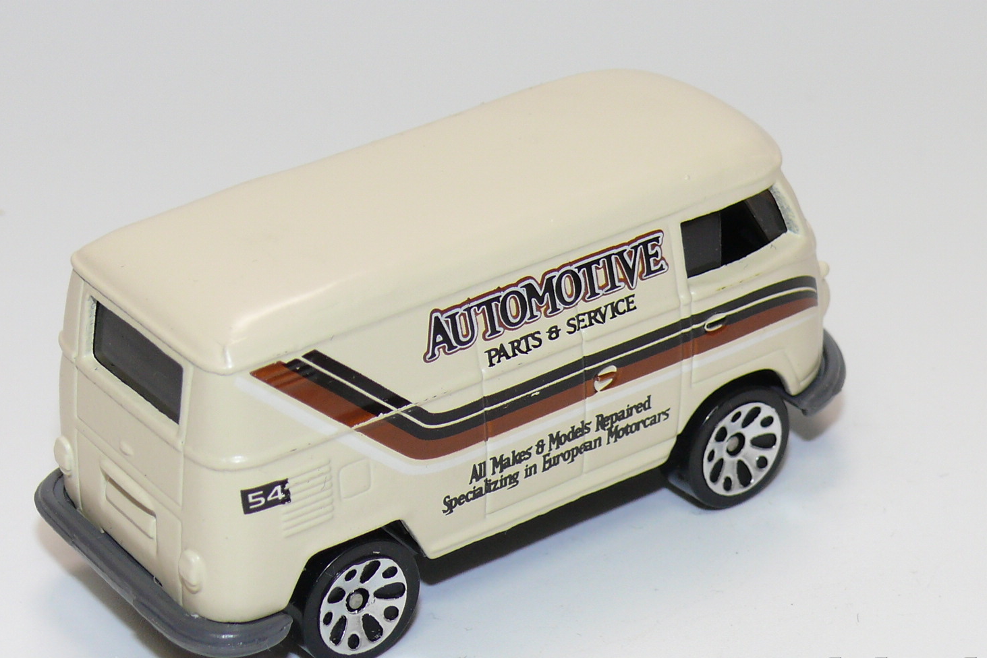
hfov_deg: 17.6
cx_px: 463
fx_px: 3181
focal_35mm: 116
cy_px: 356
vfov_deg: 11.8
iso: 100
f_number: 4
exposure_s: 1/30
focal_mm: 13.3
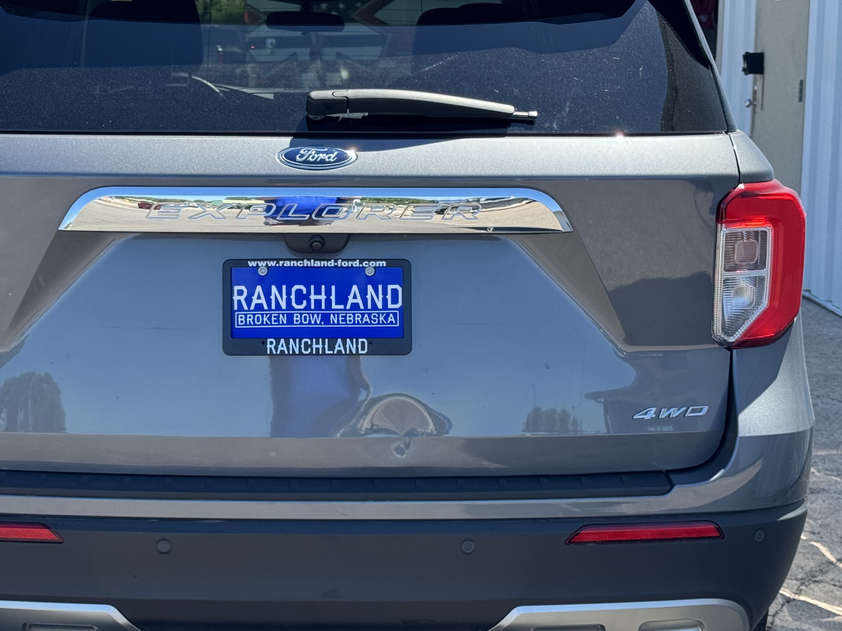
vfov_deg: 19.6
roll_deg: -0.9
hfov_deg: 25.9
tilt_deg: -8.7
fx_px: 1824
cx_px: 312
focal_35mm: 75
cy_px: 302
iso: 64
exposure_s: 1/1094
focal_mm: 6.76
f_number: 1.78
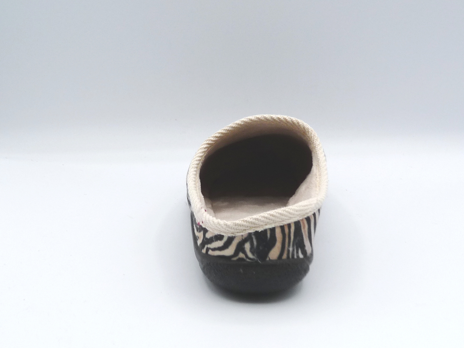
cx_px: 232
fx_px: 684
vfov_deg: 28.6
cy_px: 174
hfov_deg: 37.5
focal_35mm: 51
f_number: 5
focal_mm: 5.1
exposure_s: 1/200
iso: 100
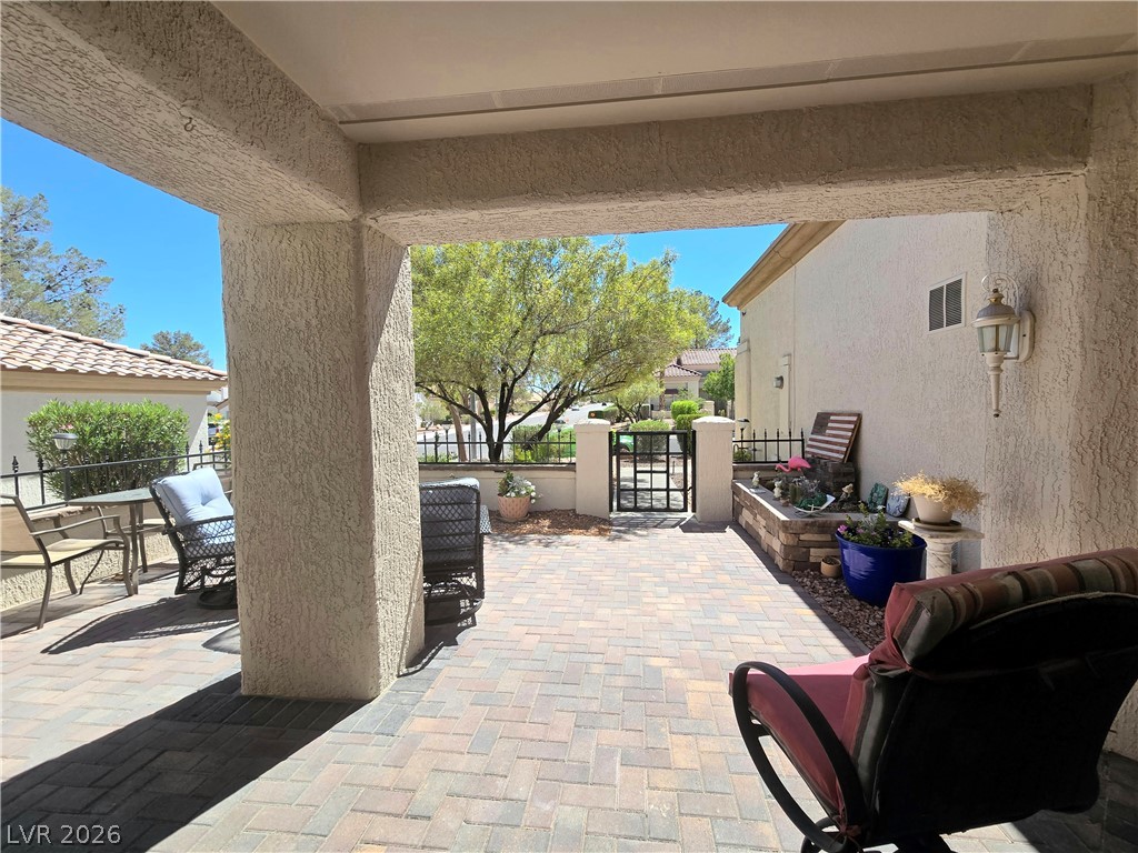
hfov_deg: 106.2
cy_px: 426
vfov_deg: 89.9
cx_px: 569
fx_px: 427
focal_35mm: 13
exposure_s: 1/1429
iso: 50
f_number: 2.2
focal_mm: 2.2
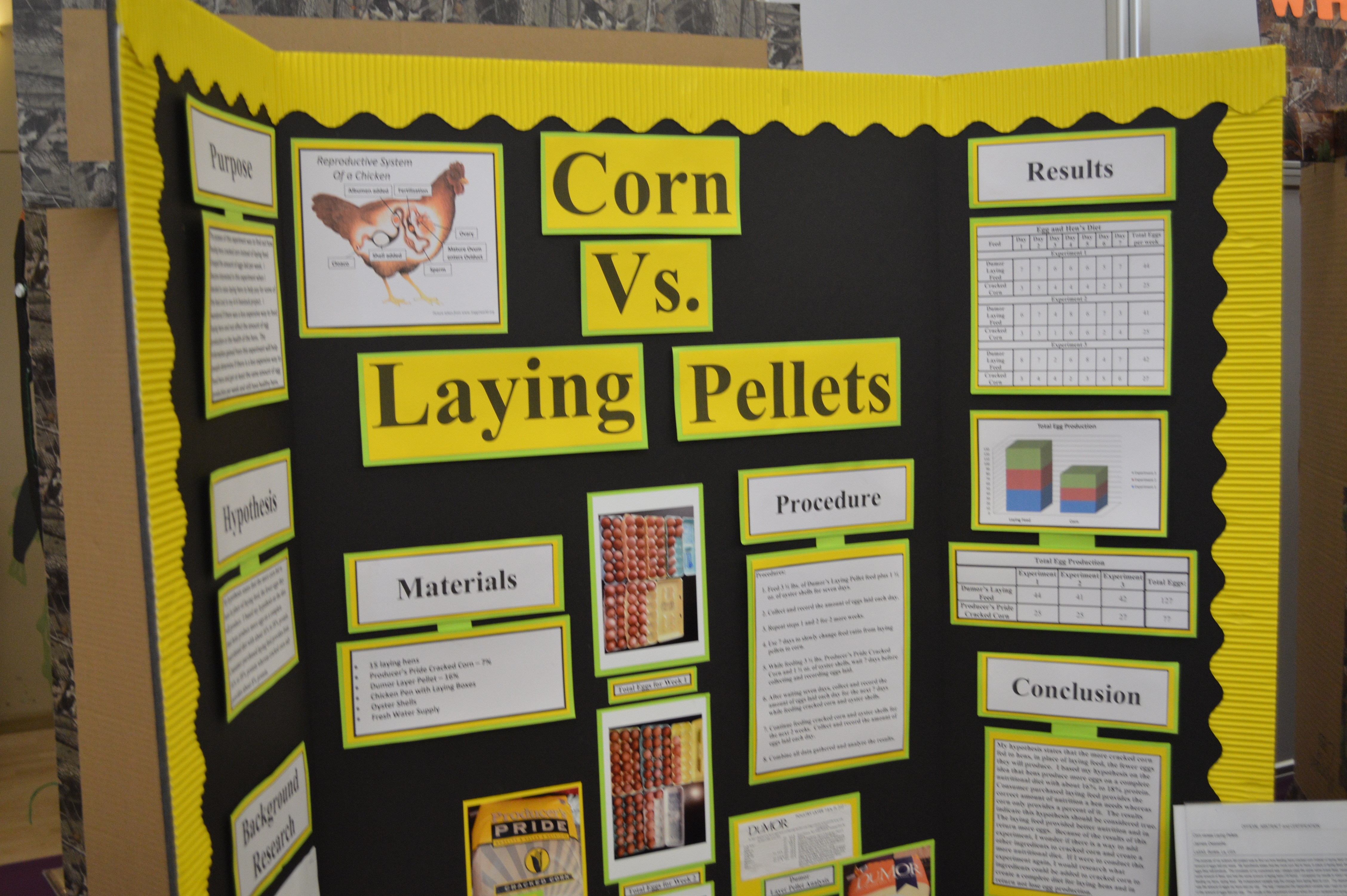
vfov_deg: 36.8
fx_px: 1346
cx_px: 674
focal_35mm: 36
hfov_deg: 53.2
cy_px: 448
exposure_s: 1/60
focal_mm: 24
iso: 900
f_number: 4
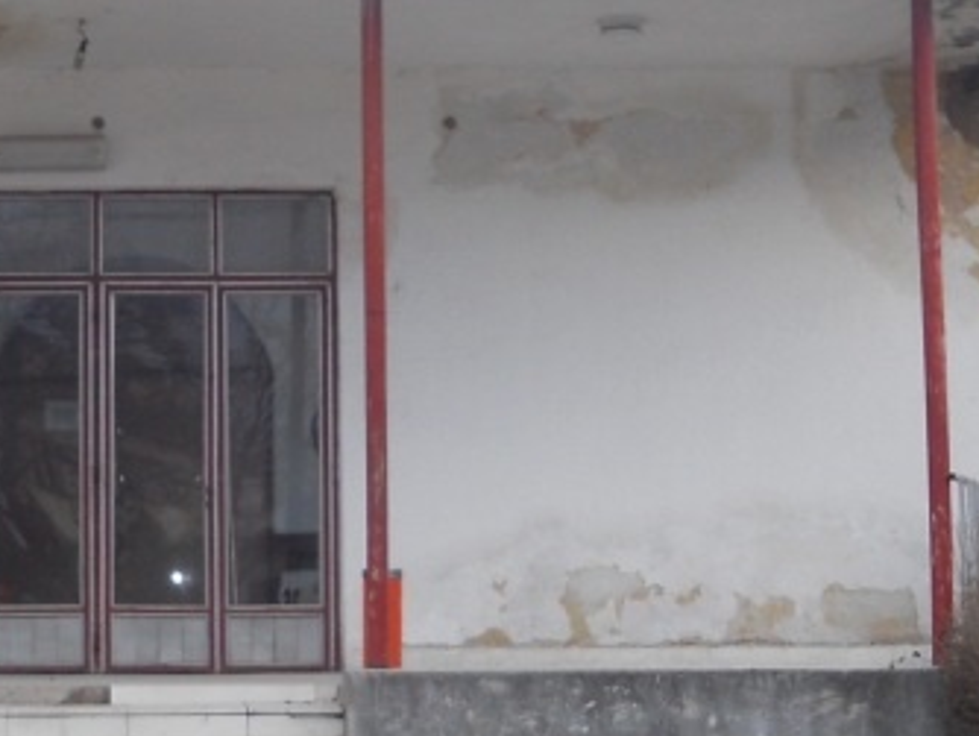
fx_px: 2774
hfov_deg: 19.7
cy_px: 463
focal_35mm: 98
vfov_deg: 15.1
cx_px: 120
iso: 80
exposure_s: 1/40
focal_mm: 5.8
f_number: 3.5
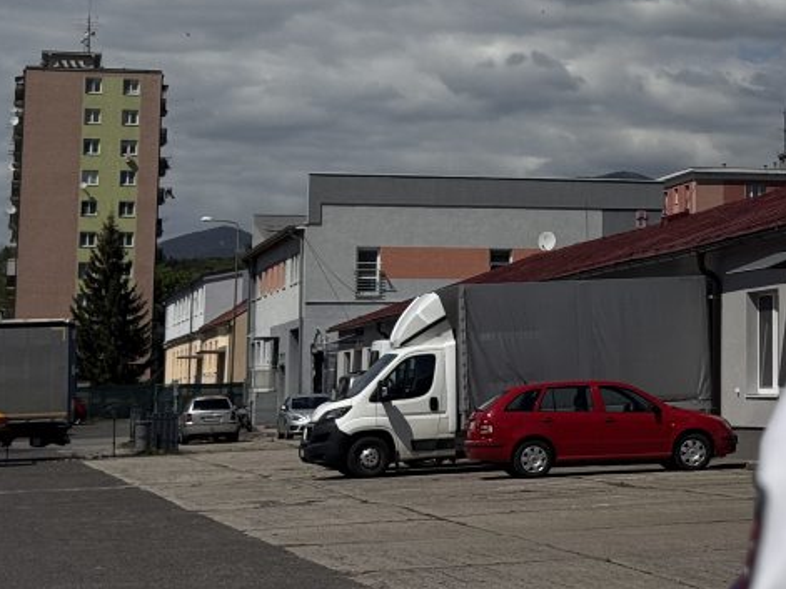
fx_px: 2315
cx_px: 799
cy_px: 71
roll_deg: +0.4
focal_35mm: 102
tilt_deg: +7.8
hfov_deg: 18.7
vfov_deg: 14.4
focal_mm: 6.76
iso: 50
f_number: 1.78
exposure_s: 1/15385
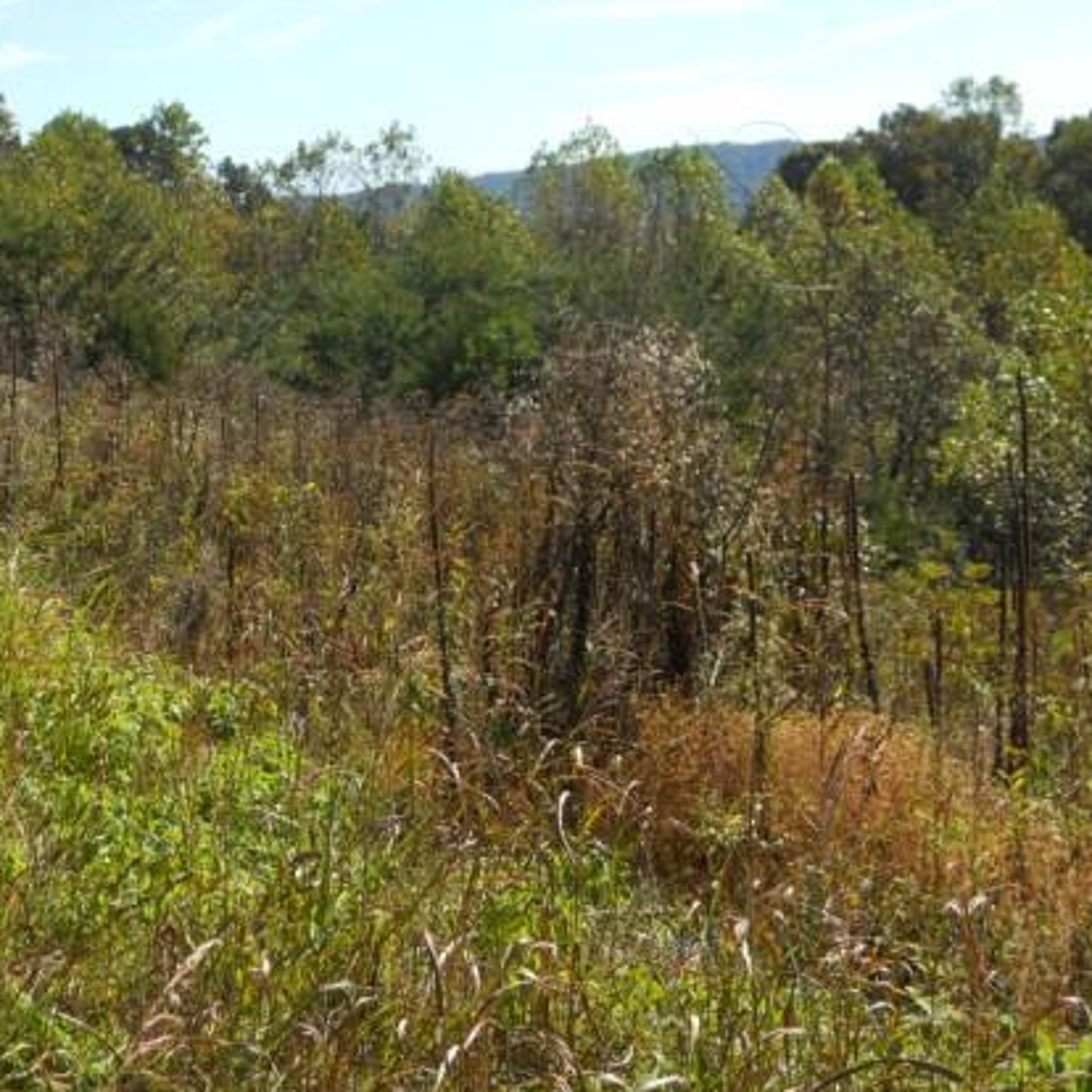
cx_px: 277
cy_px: 483
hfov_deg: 30.1
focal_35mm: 56
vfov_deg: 30.5
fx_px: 1999
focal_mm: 7.3
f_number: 3.2
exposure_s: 1/640
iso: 80
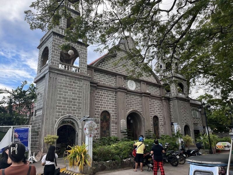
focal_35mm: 26
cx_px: 116
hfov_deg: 67.3
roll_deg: +1.1
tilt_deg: +15.5
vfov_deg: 53.1
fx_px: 175
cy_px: 88
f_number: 1.6
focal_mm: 5.1
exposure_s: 1/412
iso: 50
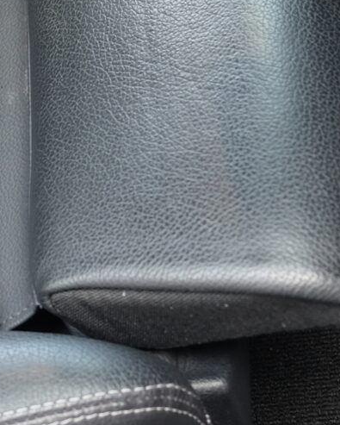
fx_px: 1898
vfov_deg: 12.7
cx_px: -399
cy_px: 106
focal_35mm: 151
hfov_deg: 9.4
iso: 400
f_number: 3.2
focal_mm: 20.5
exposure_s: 1/45
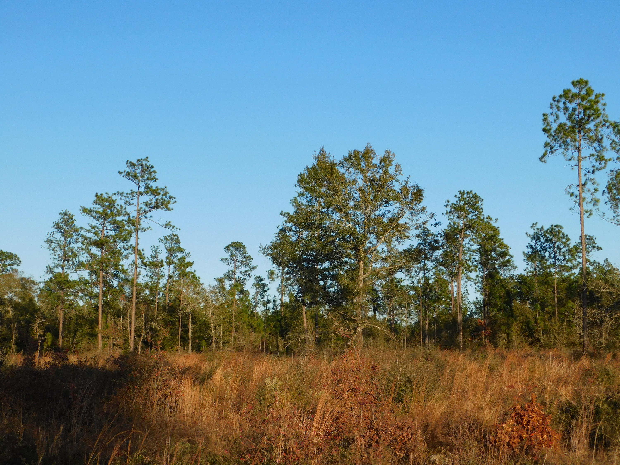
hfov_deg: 37.5
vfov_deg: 28.6
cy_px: 232
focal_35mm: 51
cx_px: 310
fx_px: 913
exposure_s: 1/800
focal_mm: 9
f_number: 3.8
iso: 125
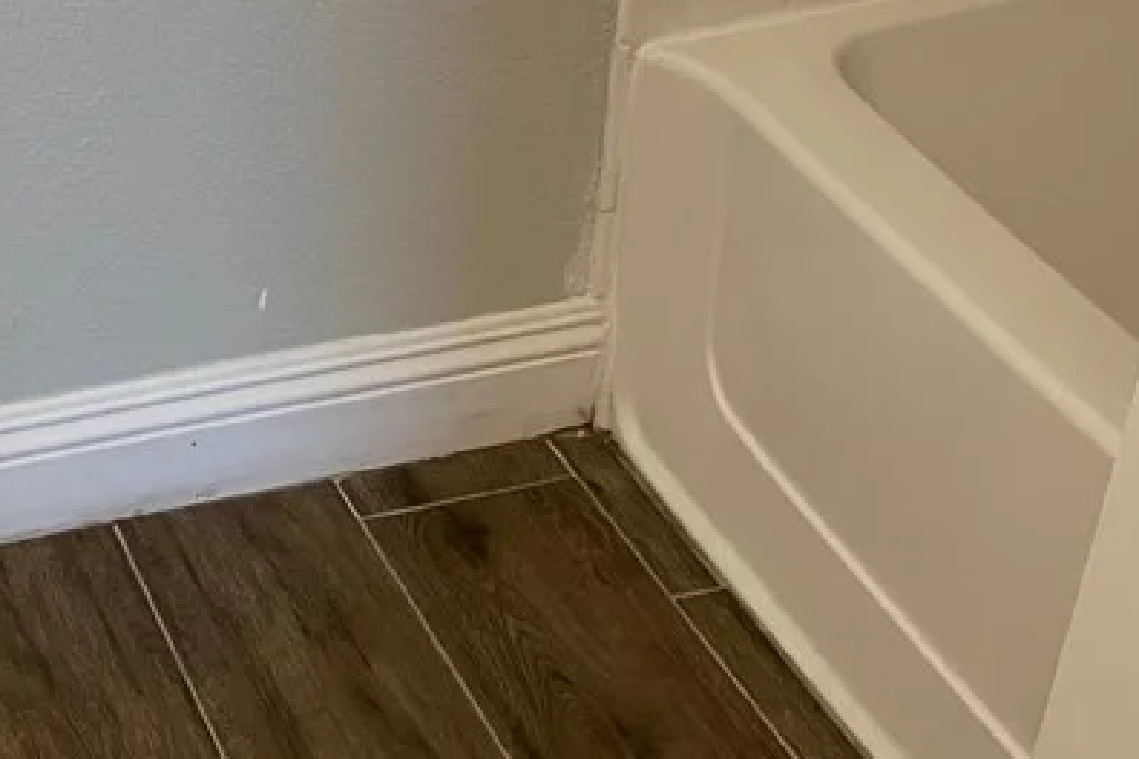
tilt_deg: -37.6
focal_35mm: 70
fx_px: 2215
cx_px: 164
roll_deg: +2.7
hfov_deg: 28.0
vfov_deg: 19.4
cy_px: 526
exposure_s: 1/60
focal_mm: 5.1
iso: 320
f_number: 1.6
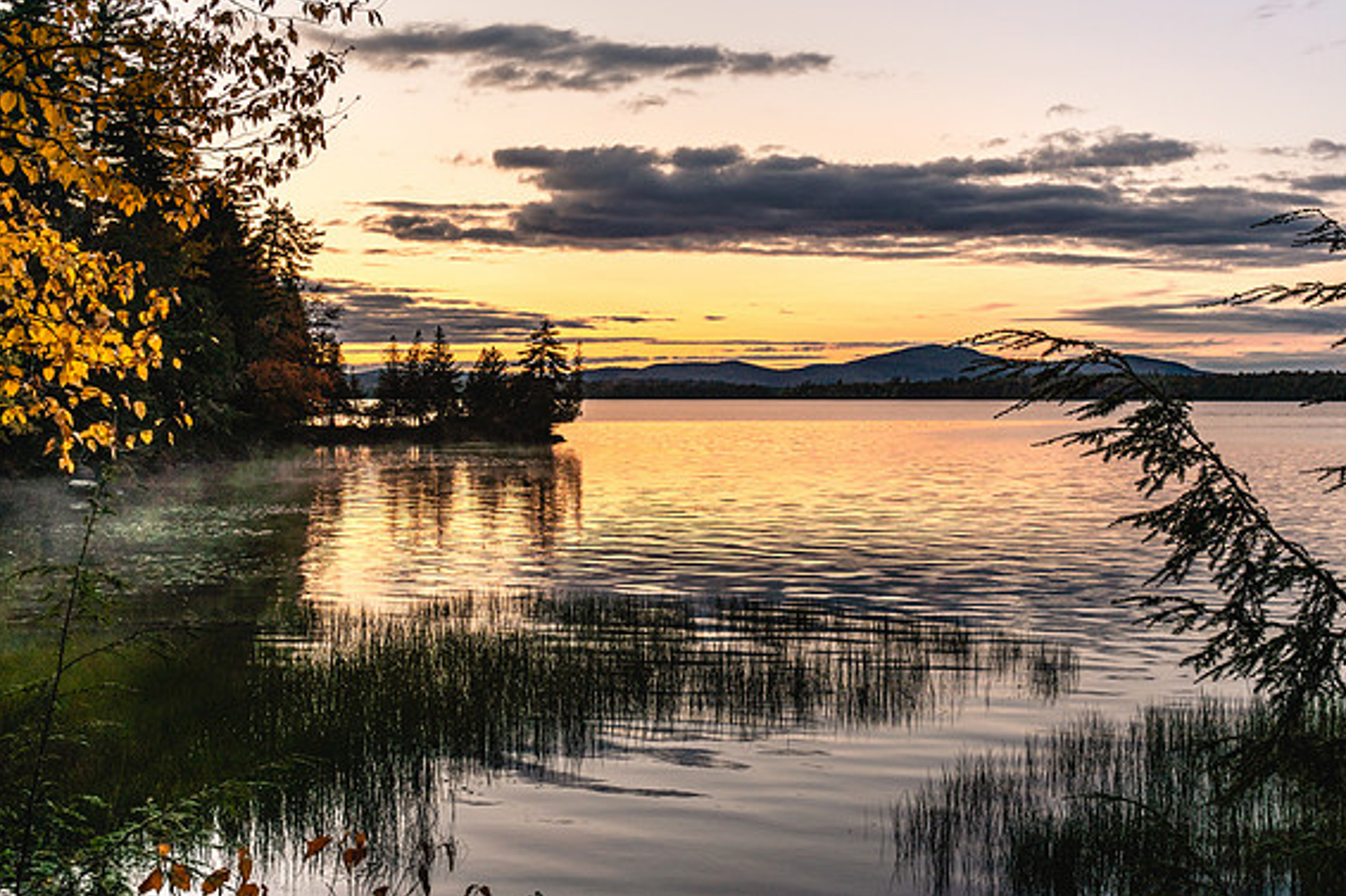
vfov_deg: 33.4
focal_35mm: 40
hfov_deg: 48.4
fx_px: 1495
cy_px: 410
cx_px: 737
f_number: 8
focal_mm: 24
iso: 100
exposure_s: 1/40
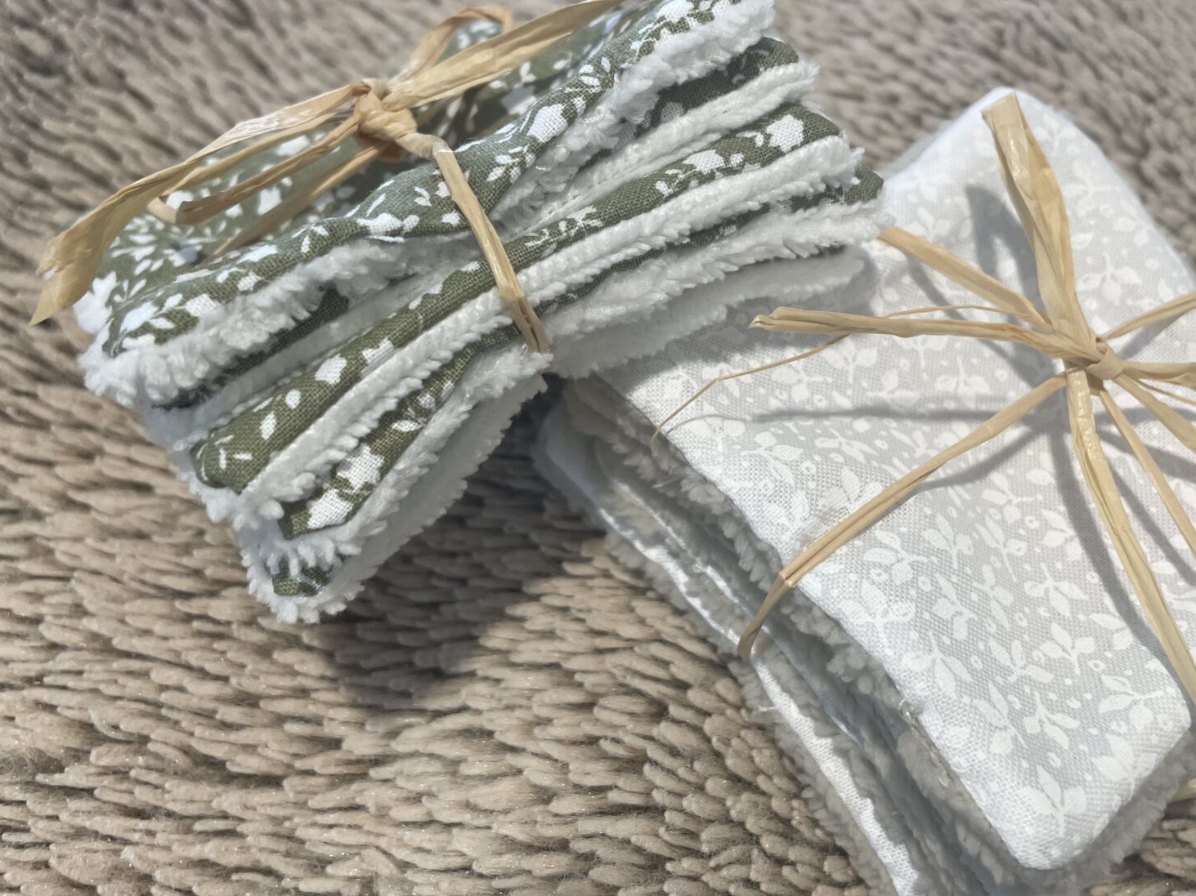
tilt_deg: -49.7
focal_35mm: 32
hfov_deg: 56.8
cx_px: 627
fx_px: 1106
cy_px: 411
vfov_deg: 44.1
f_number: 1.6
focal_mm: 4.2
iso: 125
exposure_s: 1/111
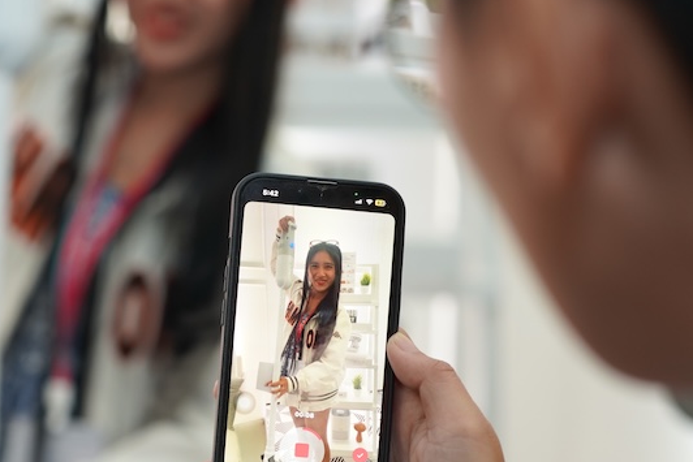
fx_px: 1810
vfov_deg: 14.6
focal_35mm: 94
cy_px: 240
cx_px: 66
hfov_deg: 21.2
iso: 1000
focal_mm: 50
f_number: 2.8
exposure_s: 1/200
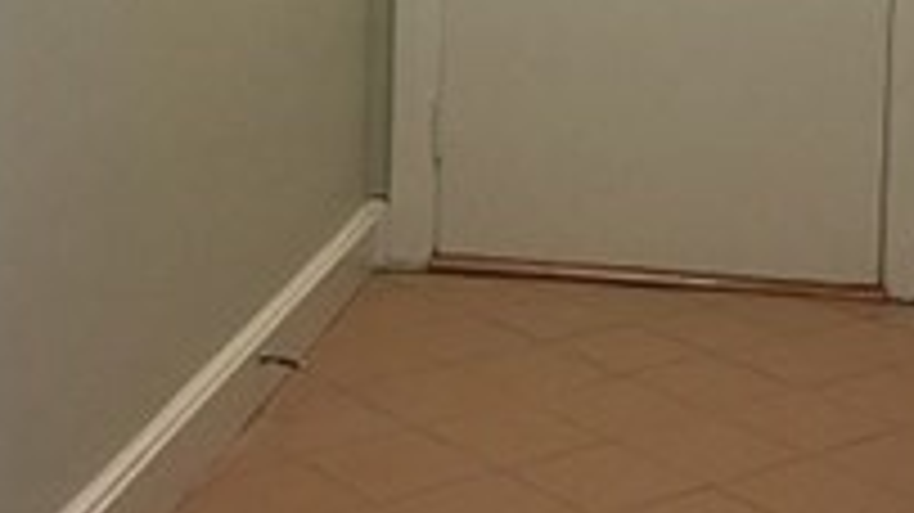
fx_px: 1696
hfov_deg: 30.0
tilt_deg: -2.9
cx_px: 576
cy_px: -90
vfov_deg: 16.5
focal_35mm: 70
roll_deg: -0.8
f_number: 2.2
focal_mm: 4.15
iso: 160
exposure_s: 1/30
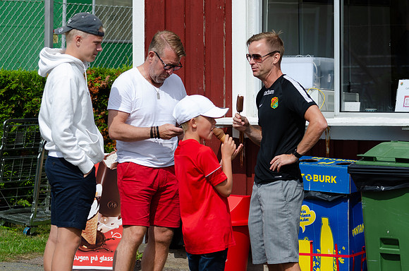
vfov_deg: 9.5
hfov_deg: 14.4
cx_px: 174
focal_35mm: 143
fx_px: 1623
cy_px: 115
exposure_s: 1/800
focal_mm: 78
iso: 100
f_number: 4.5
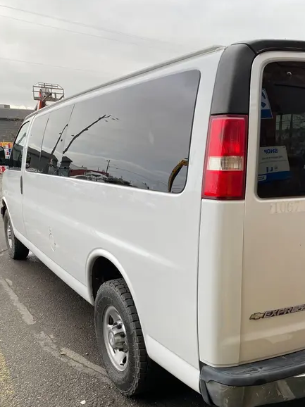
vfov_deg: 54.9
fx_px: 388
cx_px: 180
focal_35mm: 33
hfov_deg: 42.8
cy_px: 248
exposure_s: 1/359
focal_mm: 4.25
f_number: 1.8
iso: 32
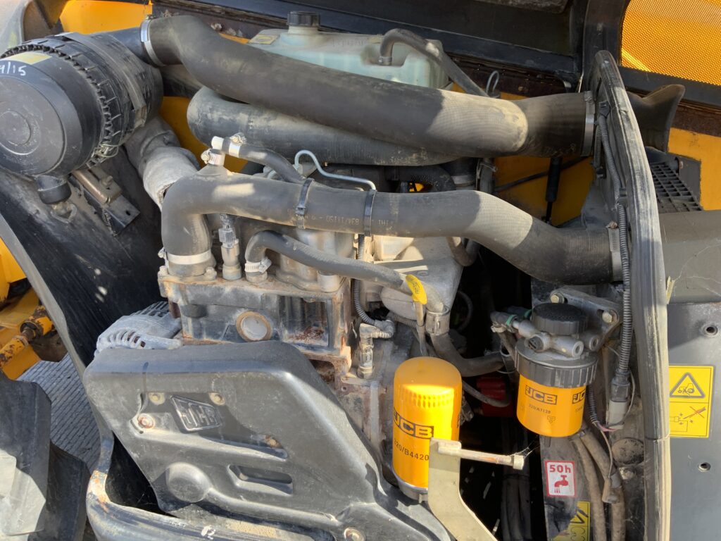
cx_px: 360
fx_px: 604
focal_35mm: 29
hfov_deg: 61.7
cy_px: 270
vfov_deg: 48.2
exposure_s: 1/125
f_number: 1.8
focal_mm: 3
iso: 16
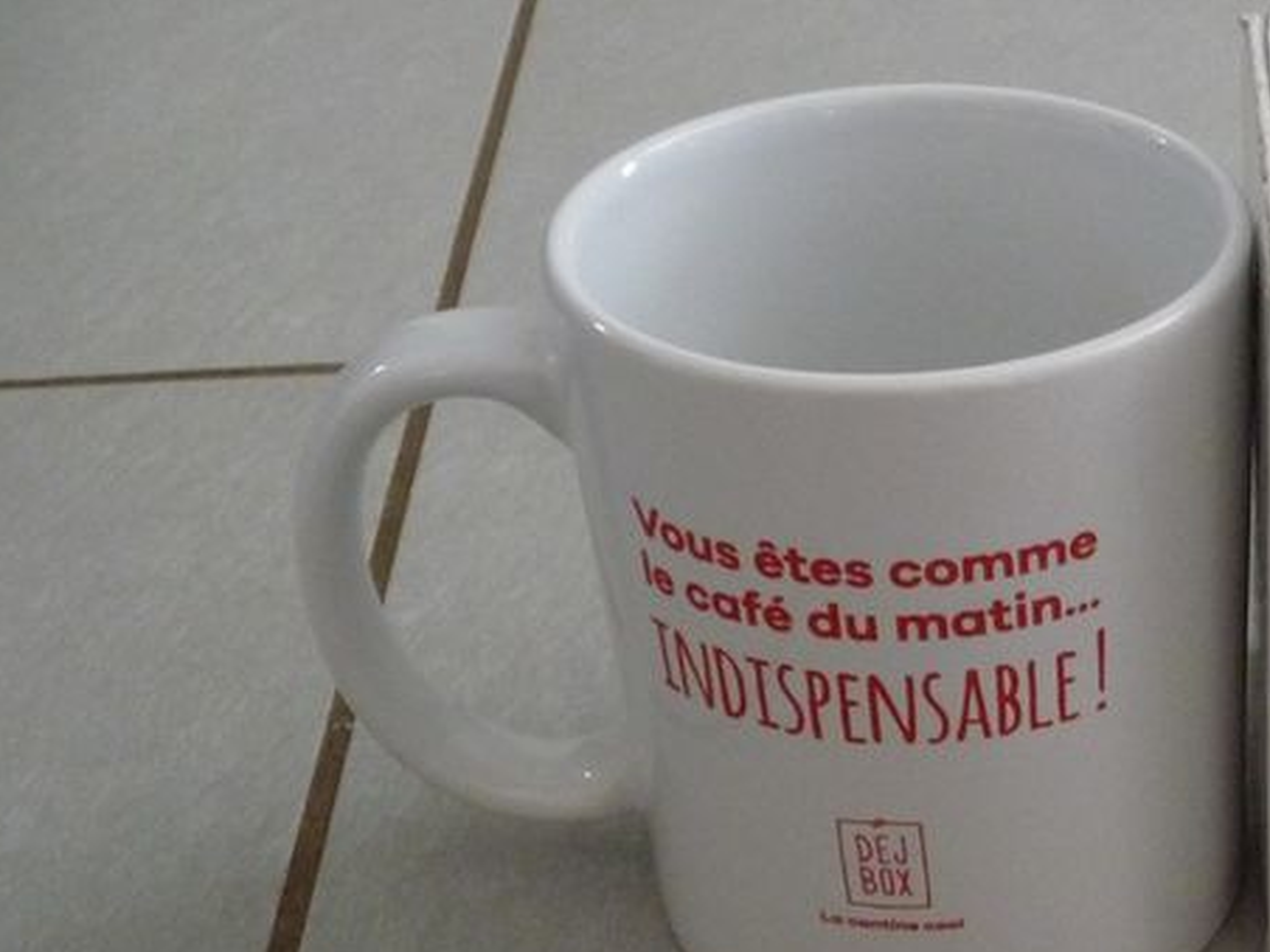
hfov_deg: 28.8
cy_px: 871
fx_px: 2275
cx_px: 1335
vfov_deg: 23.0
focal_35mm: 62
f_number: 3.3
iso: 400
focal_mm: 4.7
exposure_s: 1/15
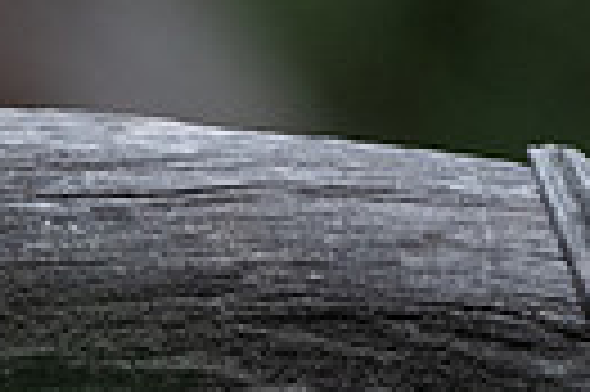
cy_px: -419
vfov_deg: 0.3
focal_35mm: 3961
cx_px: -522
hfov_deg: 0.5
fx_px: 64835
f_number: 9
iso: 5000
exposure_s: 1/1600
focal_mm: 840
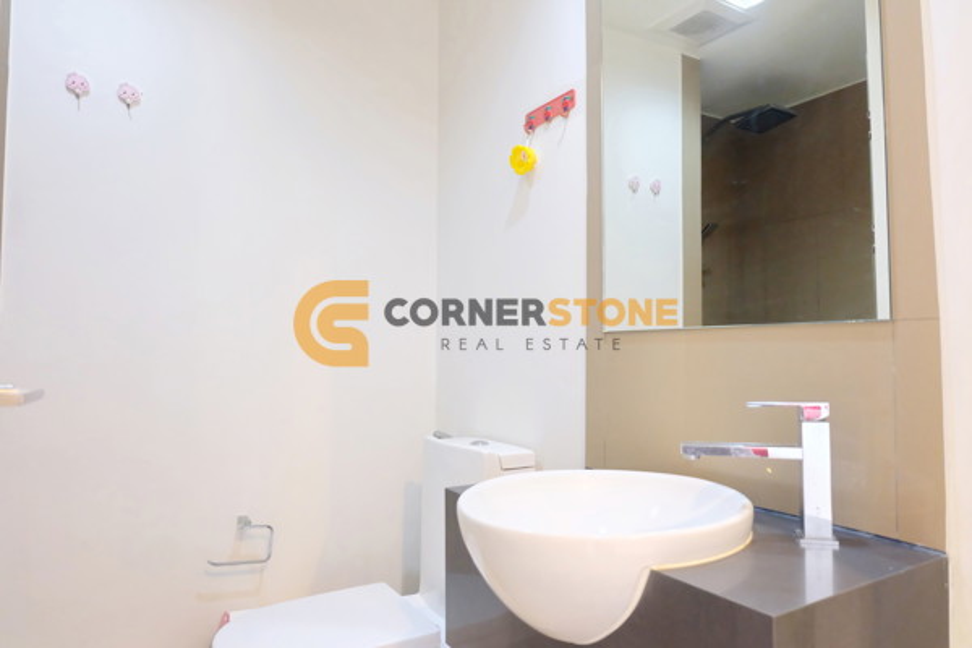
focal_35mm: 24
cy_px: 324
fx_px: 648
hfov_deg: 73.7
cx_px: 486
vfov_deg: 53.1
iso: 2500
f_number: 4
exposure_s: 1/30
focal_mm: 16
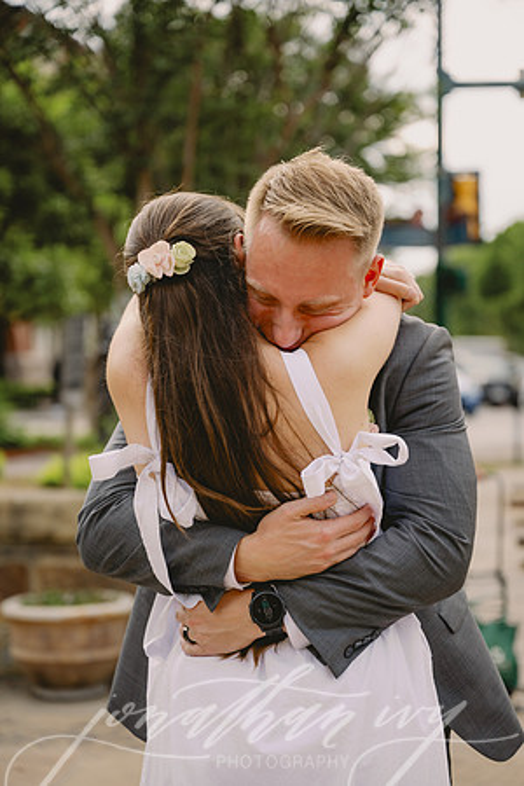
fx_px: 1528
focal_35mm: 70
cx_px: 262
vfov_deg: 28.8
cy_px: 393
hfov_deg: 19.5
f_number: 2.8
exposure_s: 1/1600
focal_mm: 70
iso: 200
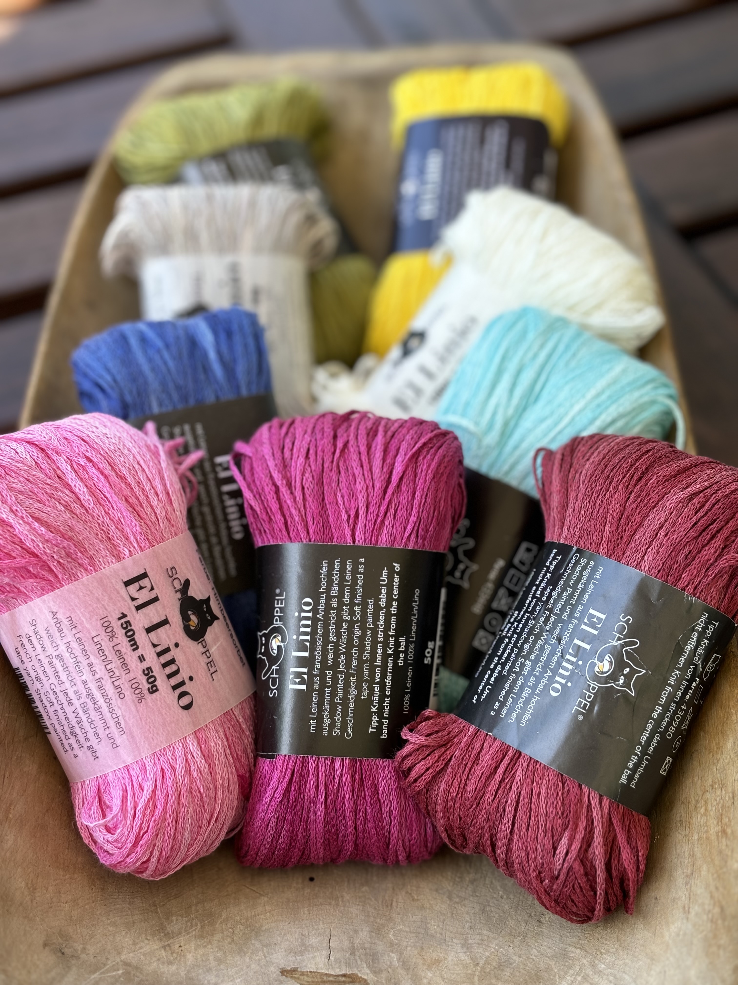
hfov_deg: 28.0
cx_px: 369
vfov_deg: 36.8
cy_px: 492
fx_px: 1478
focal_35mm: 52
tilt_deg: -47.4
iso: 32
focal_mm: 5.96
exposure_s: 1/161
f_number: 1.6
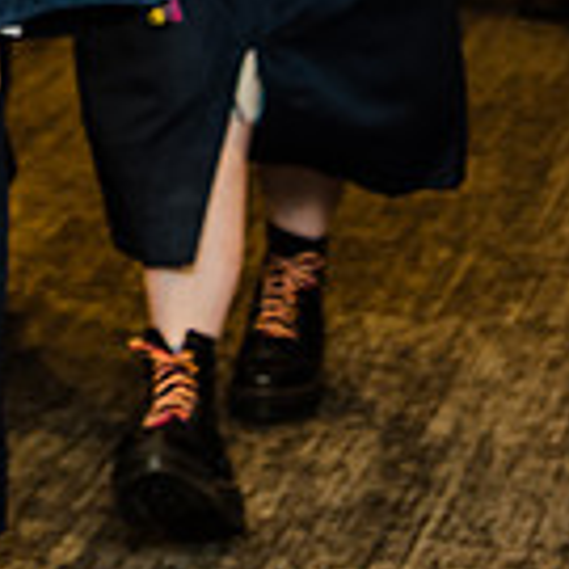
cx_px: -207
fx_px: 3533
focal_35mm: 190
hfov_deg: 9.0
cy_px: -508
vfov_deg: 8.8
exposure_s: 1/200
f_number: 4.5
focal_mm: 38
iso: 800
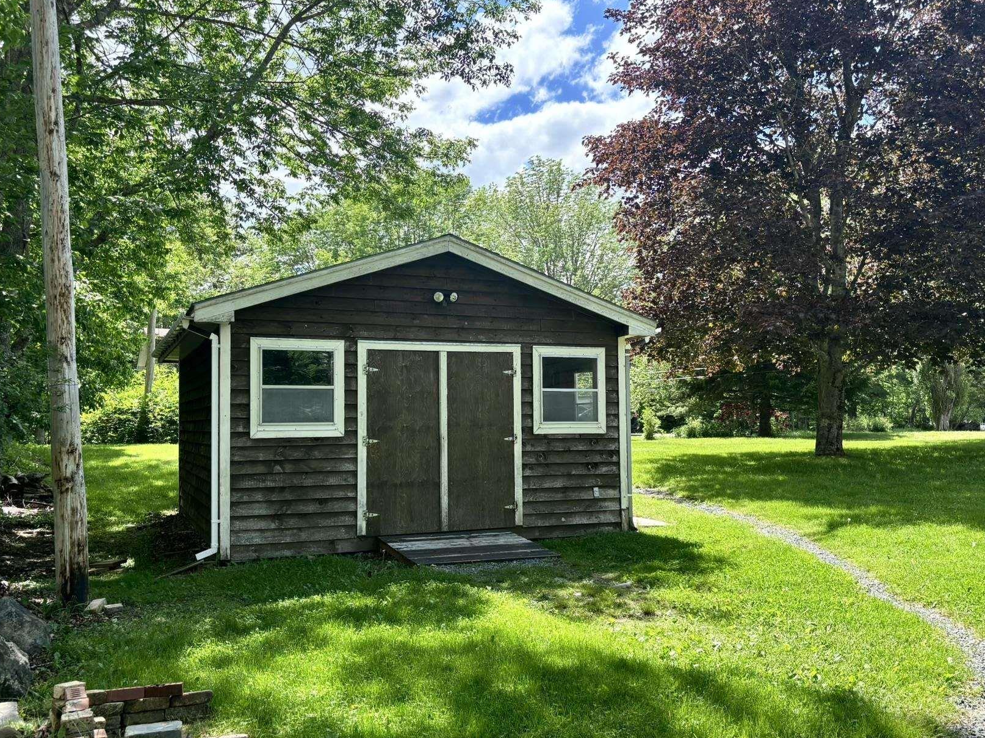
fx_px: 939
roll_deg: +0.3
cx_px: 508
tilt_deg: +3.4
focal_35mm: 33
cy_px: 391
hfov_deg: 55.3
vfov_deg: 42.9
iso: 50
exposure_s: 1/910
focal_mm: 5.96
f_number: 1.6
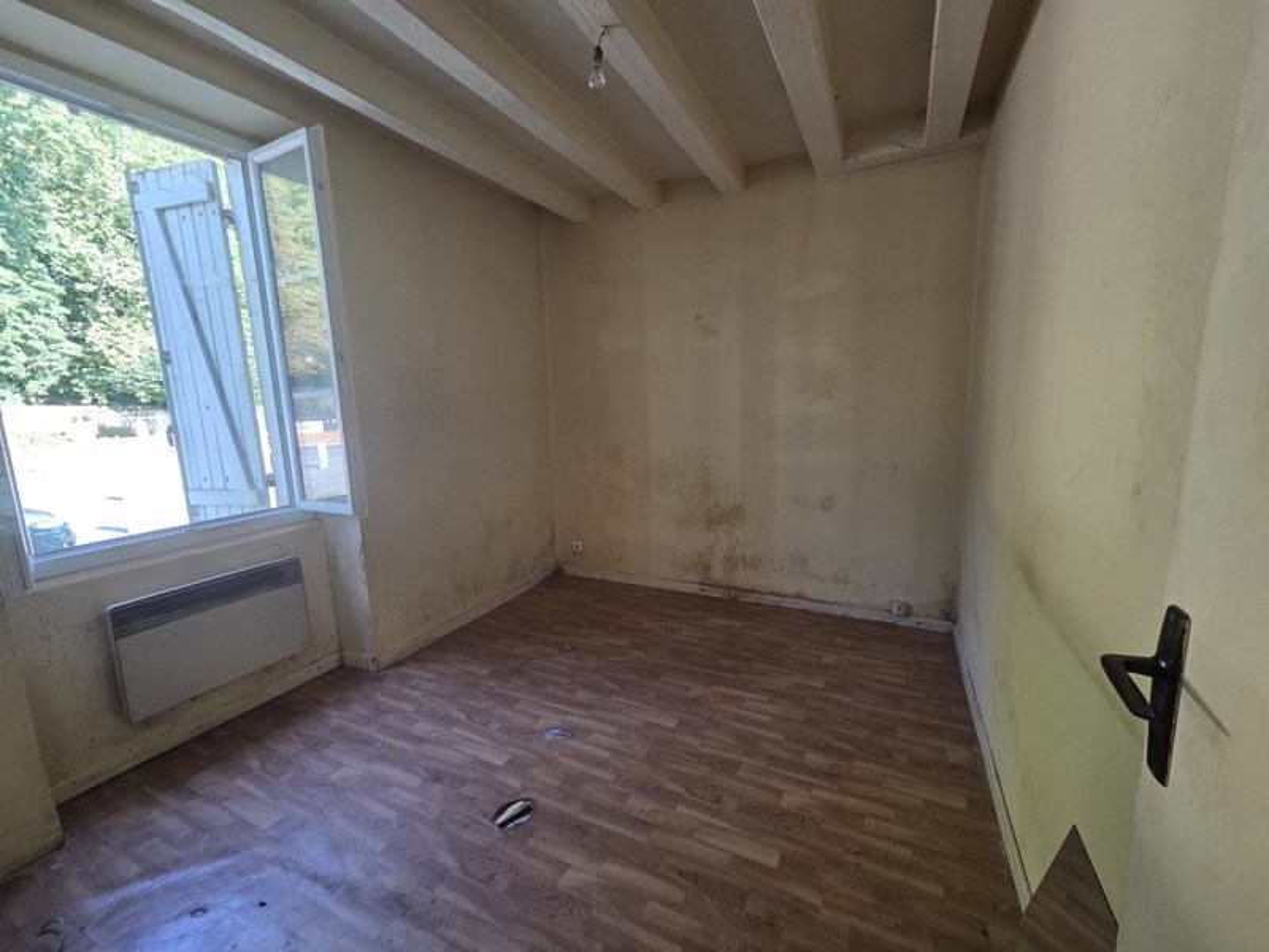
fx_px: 477
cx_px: 634
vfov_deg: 89.9
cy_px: 476
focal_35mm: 13
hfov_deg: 106.2
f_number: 2.2
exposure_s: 1/100
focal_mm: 2.2
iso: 200
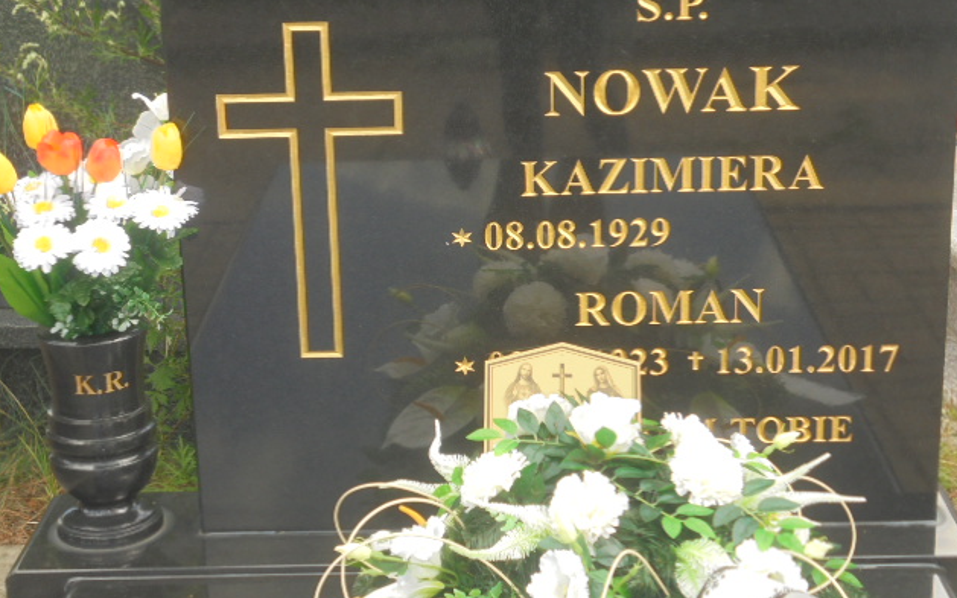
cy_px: 266
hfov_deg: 29.8
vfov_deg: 18.9
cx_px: 479
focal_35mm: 69
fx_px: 1799
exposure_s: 1/80
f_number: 5.6
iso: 100
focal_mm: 11.5
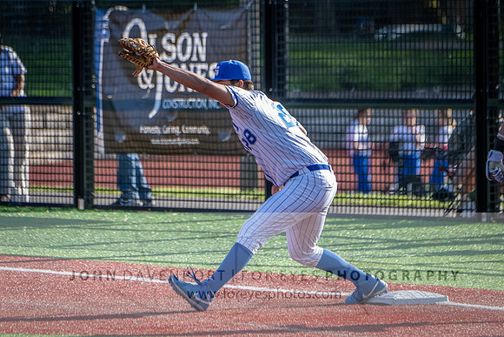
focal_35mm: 463
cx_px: 223
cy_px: 115
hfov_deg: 4.4
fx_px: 6487
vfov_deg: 3.0
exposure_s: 1/2000
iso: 2000
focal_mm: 350
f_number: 5.6
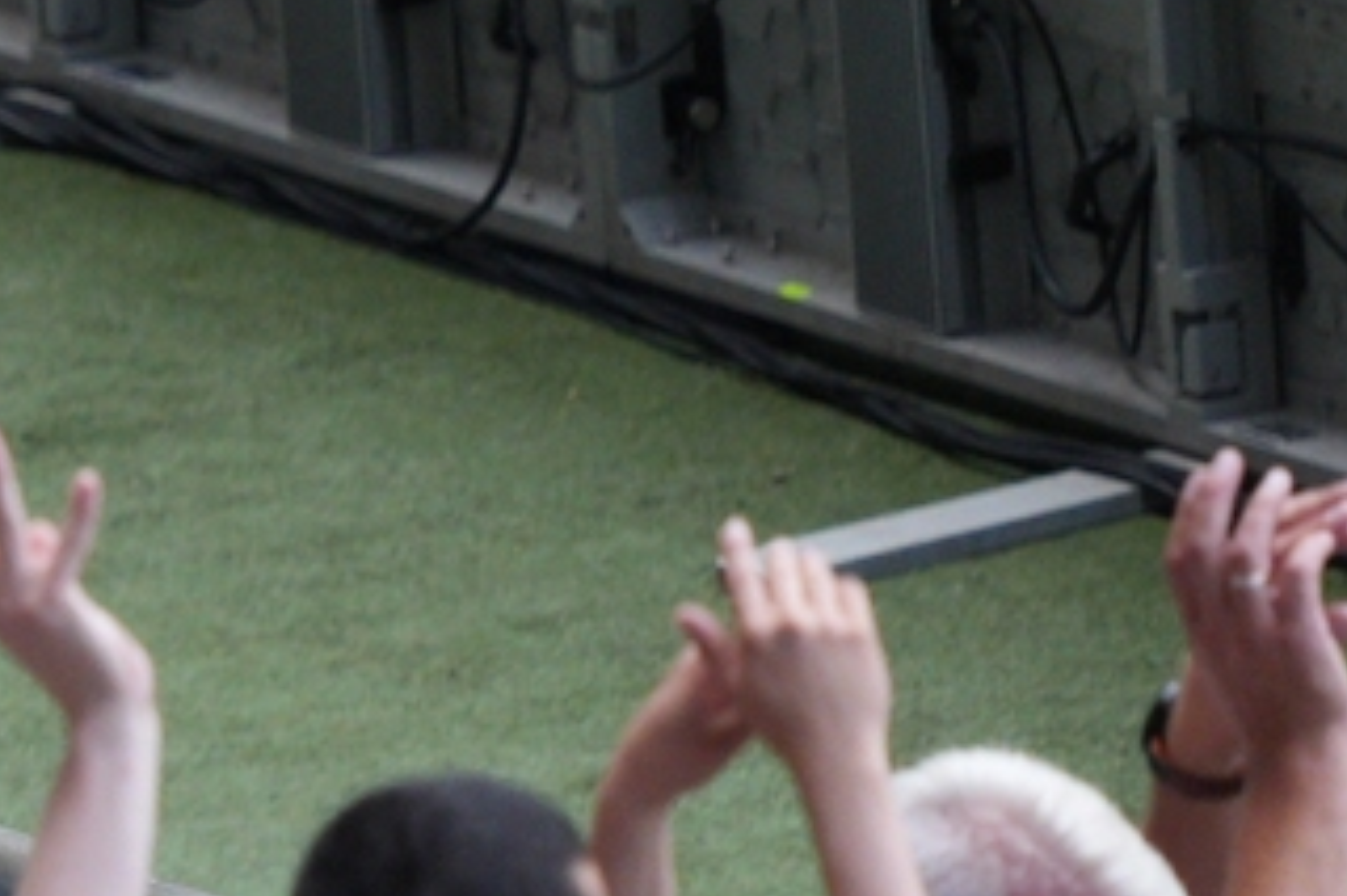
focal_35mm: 1799
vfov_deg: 0.8
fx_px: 67275
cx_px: -2542
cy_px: -101
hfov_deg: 1.1
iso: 1250
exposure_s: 1/1600
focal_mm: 300
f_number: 3.2
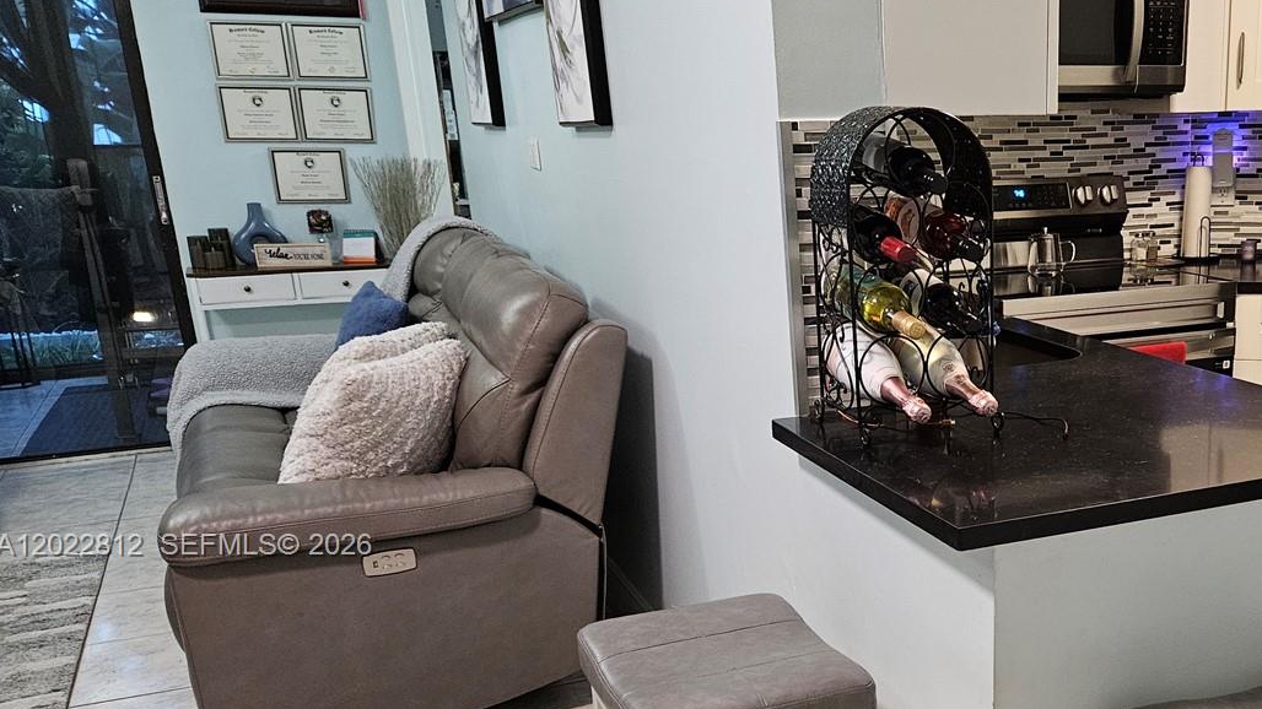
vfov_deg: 29.8
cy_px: 547
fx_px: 1305
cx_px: 972
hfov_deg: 49.2
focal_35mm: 39
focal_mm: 5.4
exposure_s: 1/120
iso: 800
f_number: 1.8
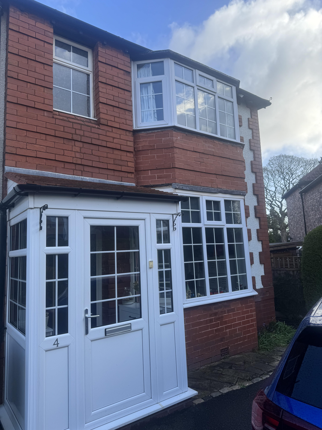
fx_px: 298
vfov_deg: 71.6
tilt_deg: +7.8
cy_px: 215
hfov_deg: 56.8
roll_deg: +3.4
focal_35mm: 24
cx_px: 161
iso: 80
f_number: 1.78
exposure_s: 1/912
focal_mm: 6.76
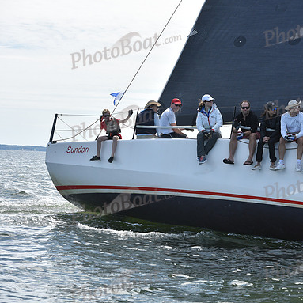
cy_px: 152
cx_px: 223
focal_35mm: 90
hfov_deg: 19.2
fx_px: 891
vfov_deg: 19.3
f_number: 7.1
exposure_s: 1/1000
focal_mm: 70
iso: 320
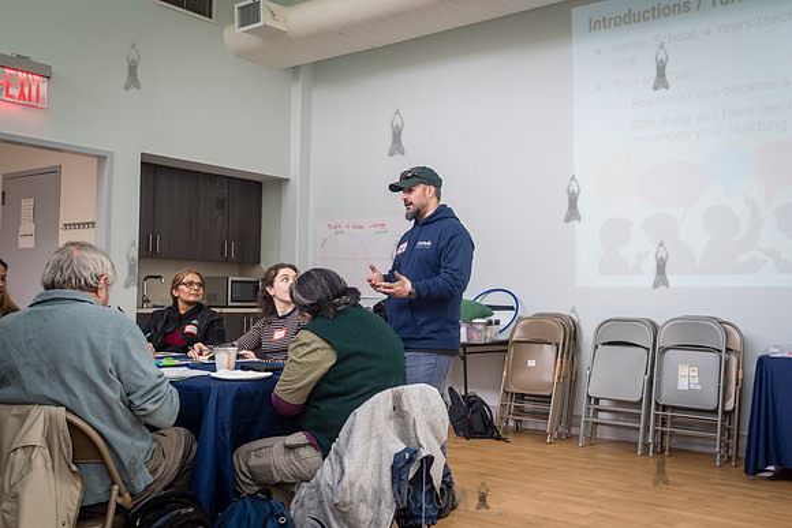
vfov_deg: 37.9
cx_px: 396
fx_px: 770
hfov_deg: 54.4
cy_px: 264
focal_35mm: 35
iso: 1250
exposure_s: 1/200
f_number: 5
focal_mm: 35
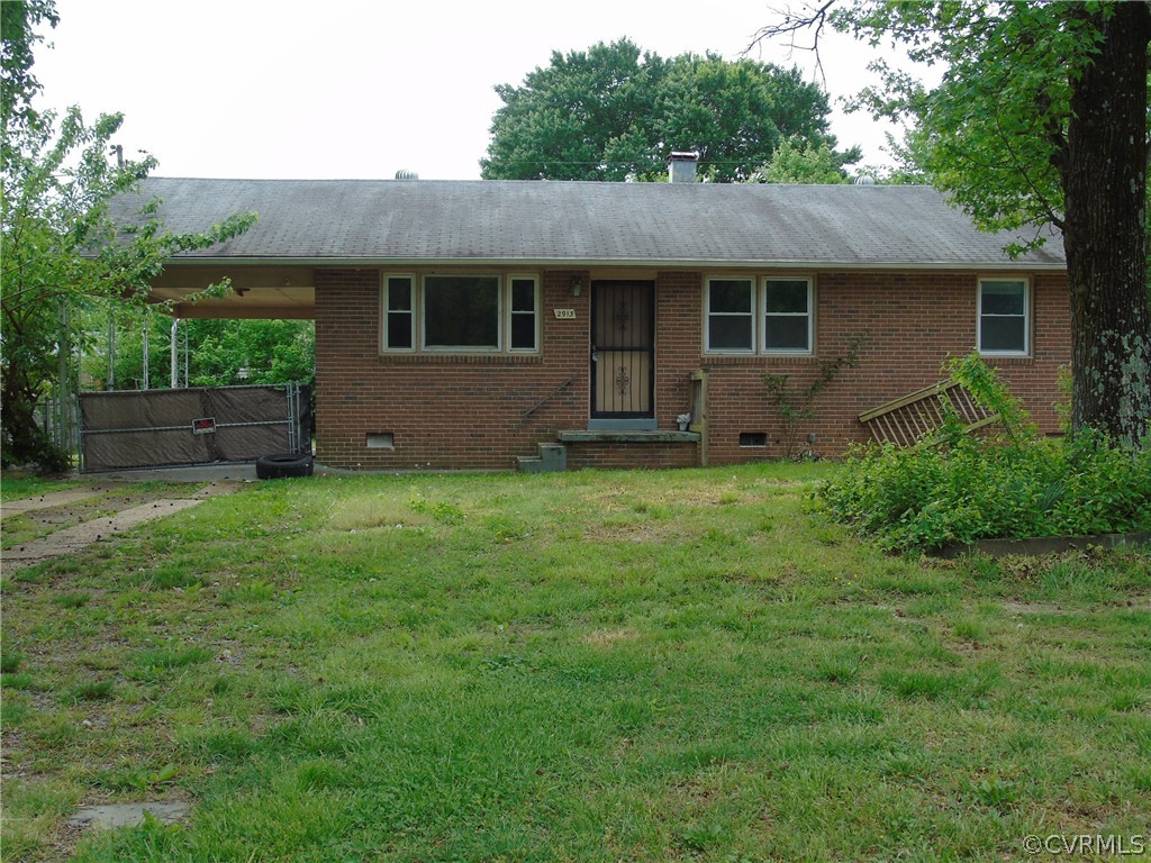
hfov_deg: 46.8
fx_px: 1330
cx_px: 576
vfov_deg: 36.0
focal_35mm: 40
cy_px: 432
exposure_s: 1/200
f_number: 3.9
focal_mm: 7.1
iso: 80
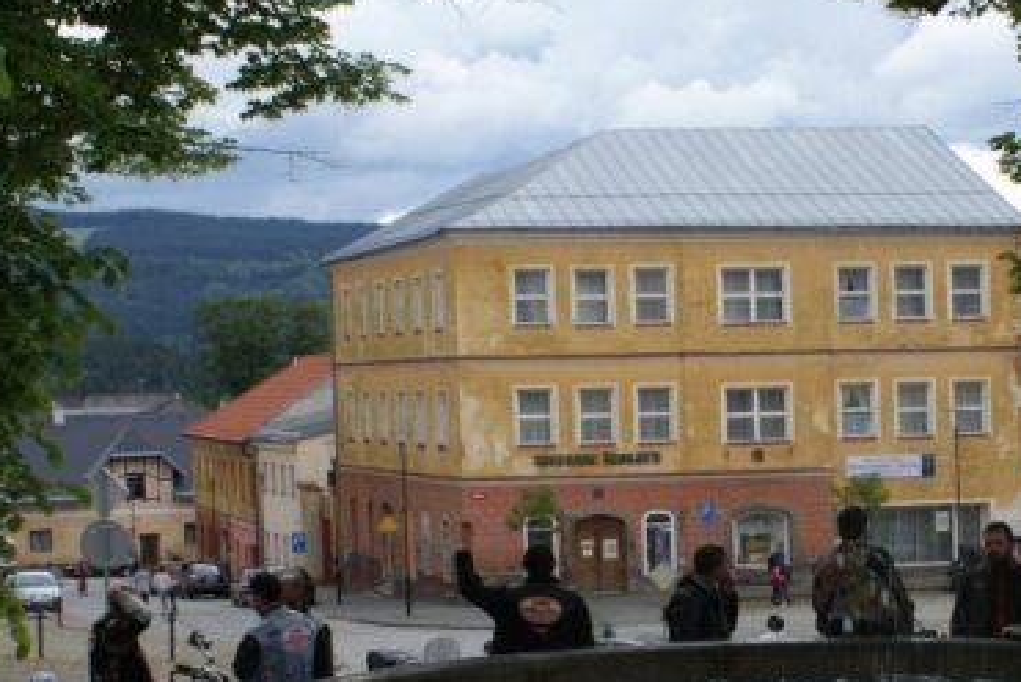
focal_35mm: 87
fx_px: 2469
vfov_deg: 15.6
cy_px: 558
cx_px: 881
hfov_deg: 22.9
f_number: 9
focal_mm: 28
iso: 100
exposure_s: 1/80
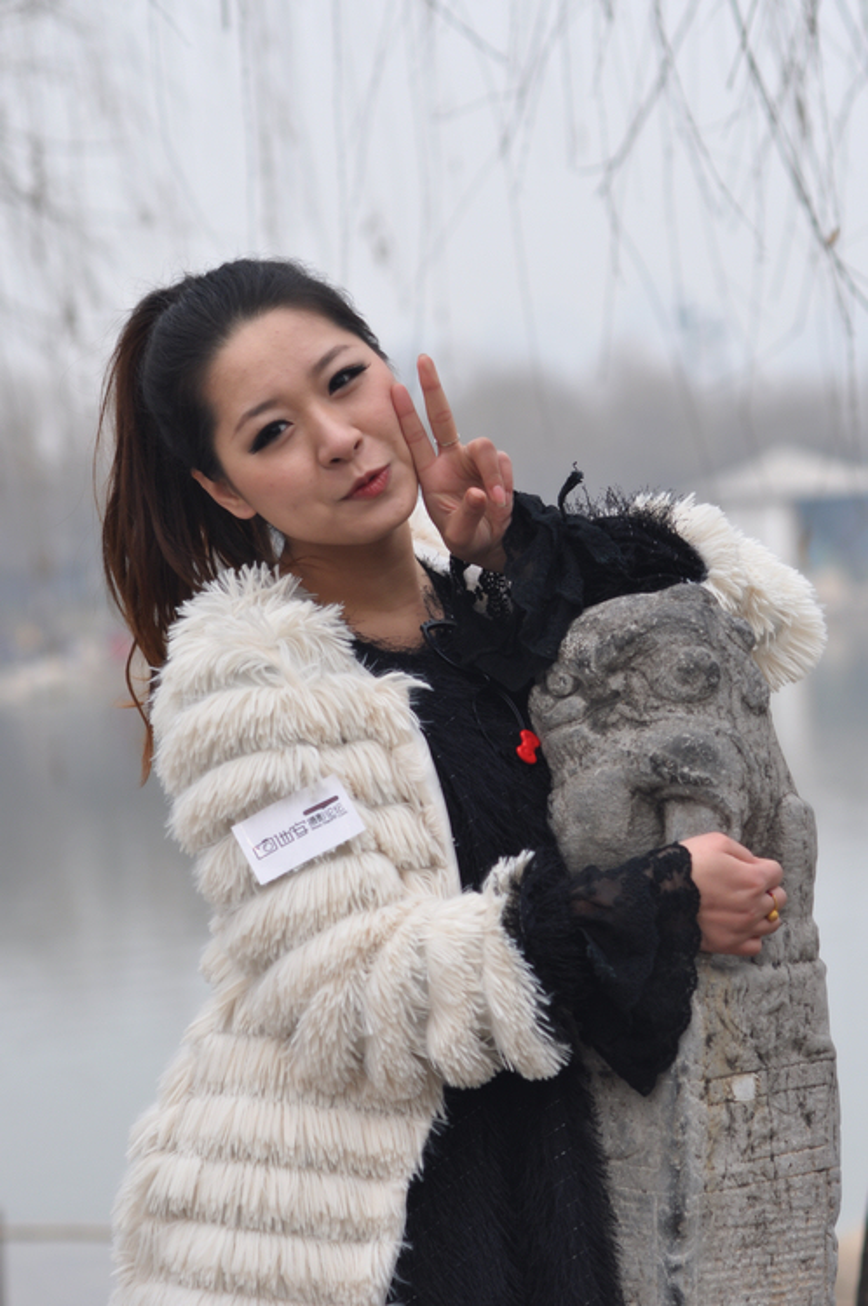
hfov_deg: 10.7
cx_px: 434
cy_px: 653
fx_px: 4624
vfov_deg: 16.1
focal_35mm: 128
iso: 200
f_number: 4
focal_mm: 85
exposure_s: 1/1250
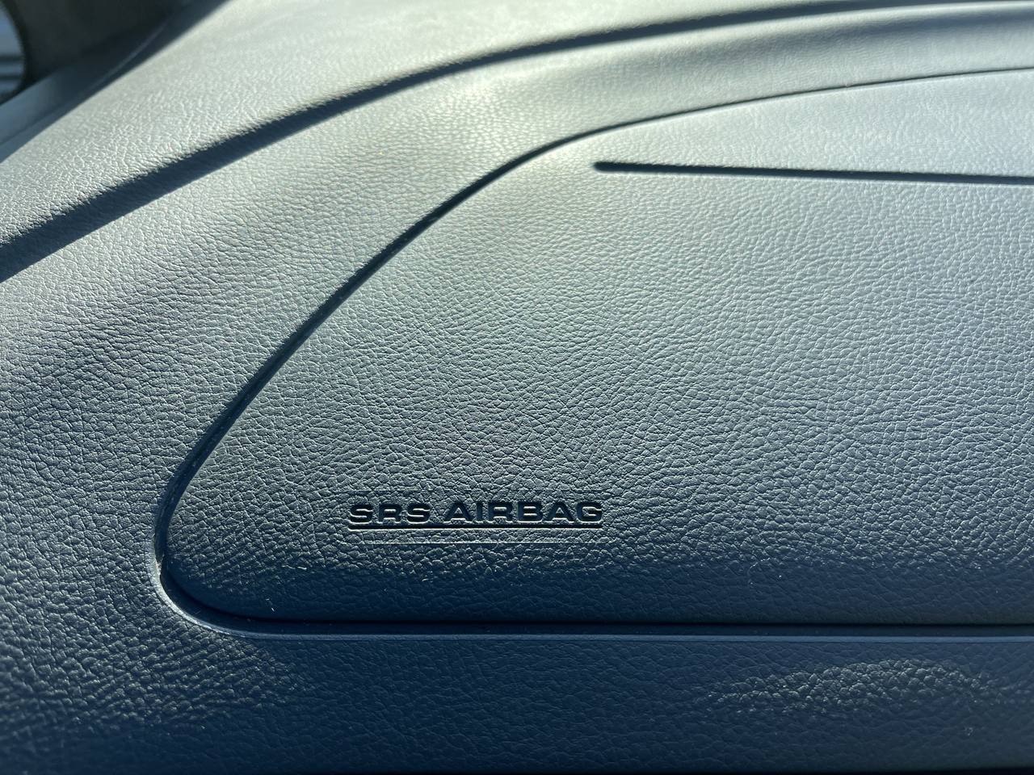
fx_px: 747
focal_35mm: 25
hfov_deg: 69.4
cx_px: 517
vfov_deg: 54.9
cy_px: 388
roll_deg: -1.7
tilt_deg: -39.6
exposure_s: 1/514
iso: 32
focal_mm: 5.1
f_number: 1.6
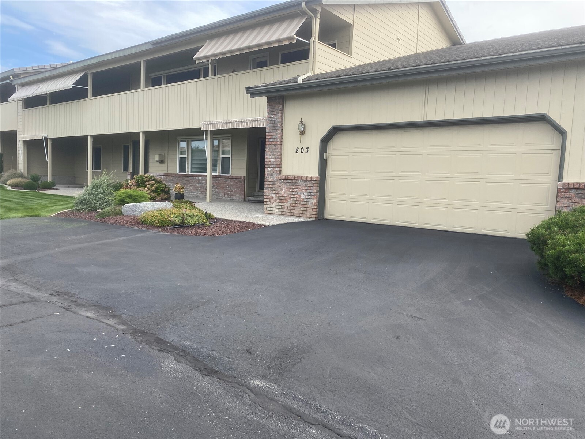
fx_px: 439
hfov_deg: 67.3
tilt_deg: -6.3
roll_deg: -2.3
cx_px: 292
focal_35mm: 26
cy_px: 220
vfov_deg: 53.1
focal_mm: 4.25
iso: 32
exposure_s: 1/788
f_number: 1.8
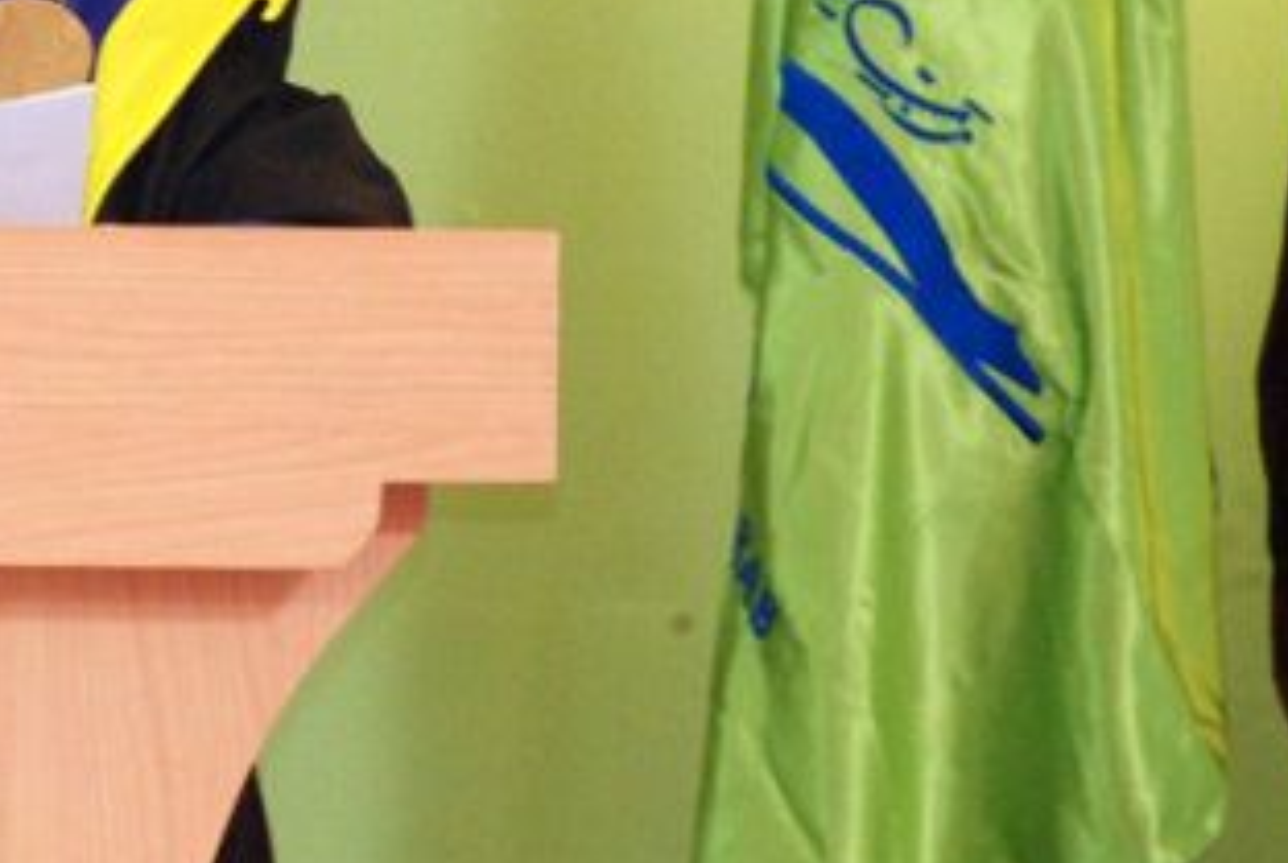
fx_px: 18784
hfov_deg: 3.9
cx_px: -163
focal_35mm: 524
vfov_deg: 2.6
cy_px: -27
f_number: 5.6
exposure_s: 1/80
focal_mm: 135
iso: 800
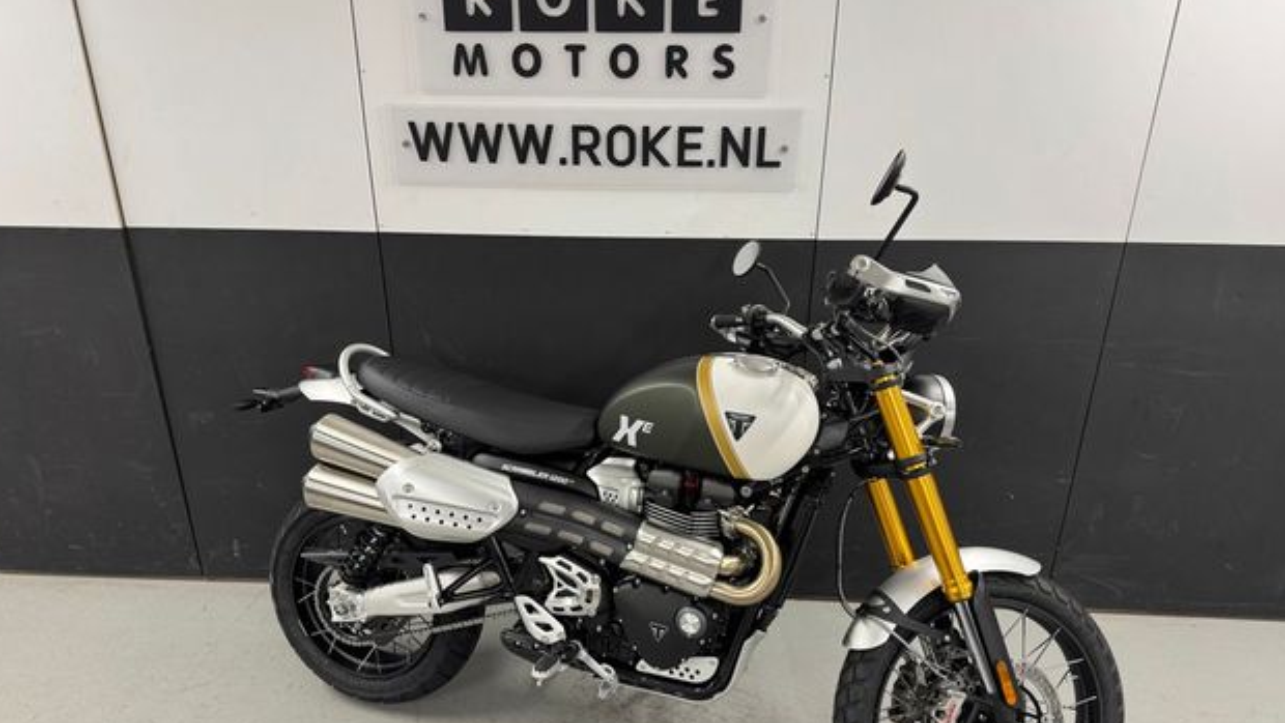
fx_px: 920
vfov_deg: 42.8
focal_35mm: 27
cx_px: 632
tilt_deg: -23.8
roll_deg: +0.4
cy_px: 421
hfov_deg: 69.8
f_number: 1.78
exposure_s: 1/100
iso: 200
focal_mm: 6.76
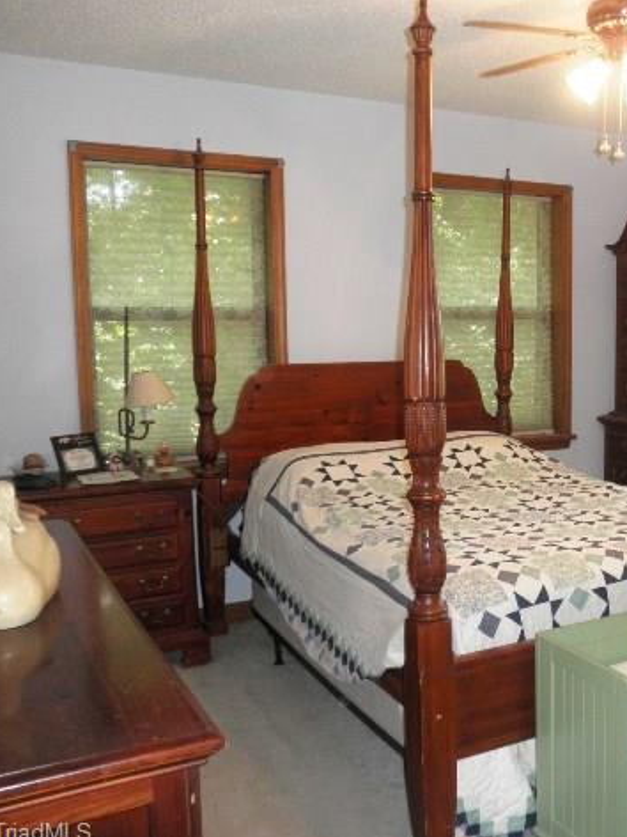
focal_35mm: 38
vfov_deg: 49.0
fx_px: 918
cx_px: 531
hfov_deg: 36.0
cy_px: 424
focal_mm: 5
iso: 125
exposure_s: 1/30
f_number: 3
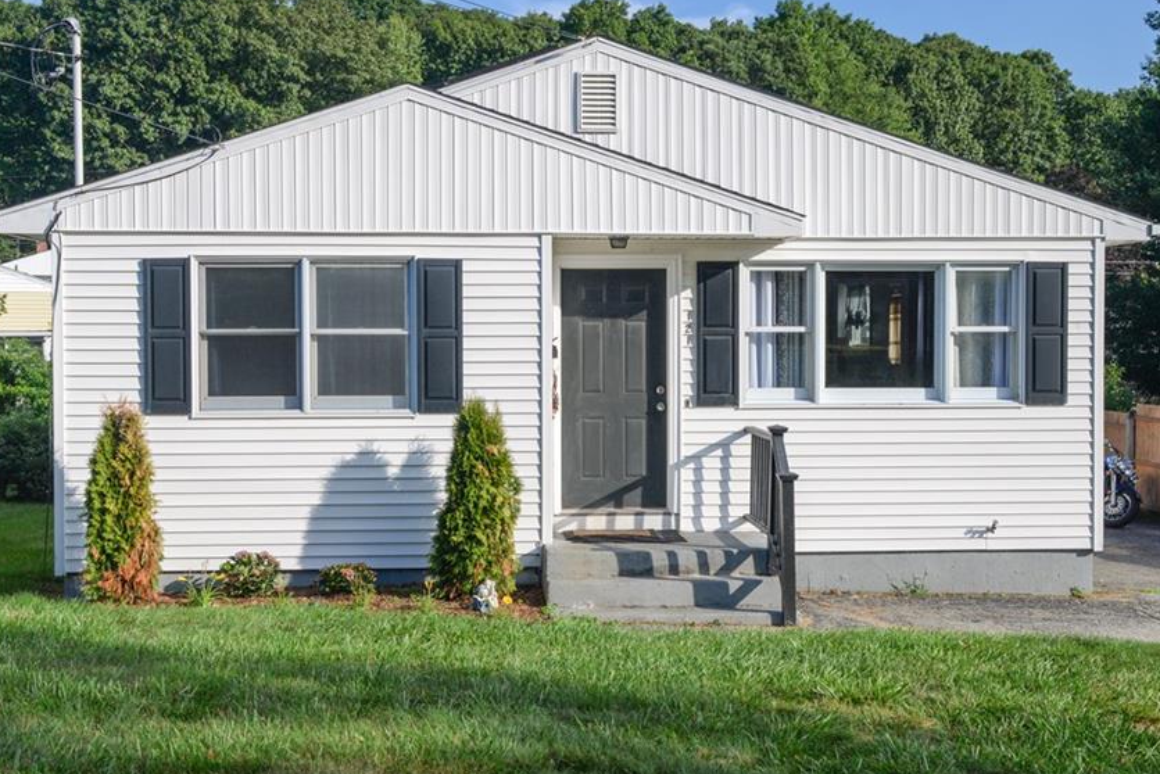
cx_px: 586
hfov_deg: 40.3
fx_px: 1579
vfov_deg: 27.5
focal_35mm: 49
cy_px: 367
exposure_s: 1/2500
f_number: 8
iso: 1250
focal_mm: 40
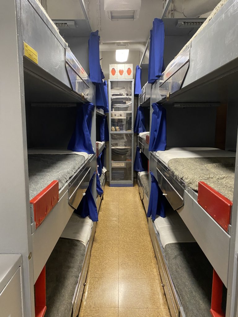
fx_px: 238
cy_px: 158
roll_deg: -0.2
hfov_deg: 53.1
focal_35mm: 26
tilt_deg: -5.6
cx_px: 119
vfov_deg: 67.3
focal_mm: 4.25
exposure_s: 1/60
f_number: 1.8
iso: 400
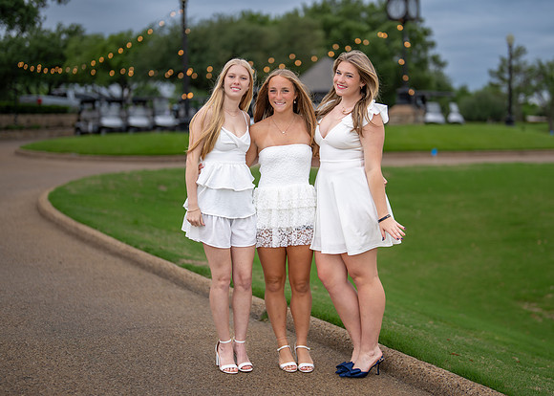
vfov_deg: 22.6
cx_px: 308
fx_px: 991
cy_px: 188
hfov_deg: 31.2
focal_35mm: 63
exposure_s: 1/2000
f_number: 1.2
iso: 100
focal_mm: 50
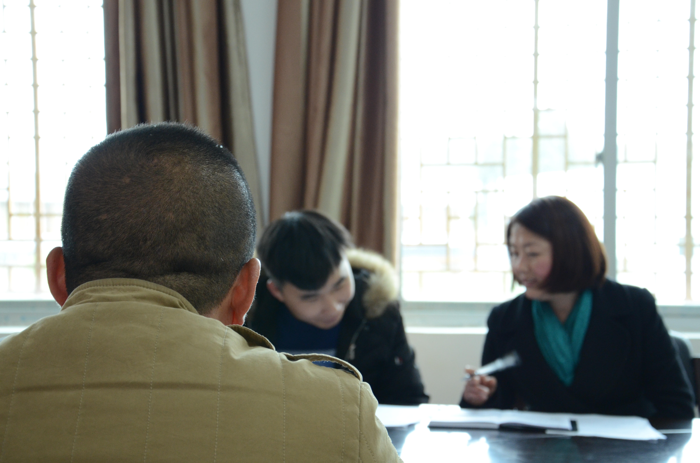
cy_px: 232
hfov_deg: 29.9
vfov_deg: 20.1
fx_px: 1310
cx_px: 350
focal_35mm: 68
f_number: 4.8
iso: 1100
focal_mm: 45
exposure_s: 1/30
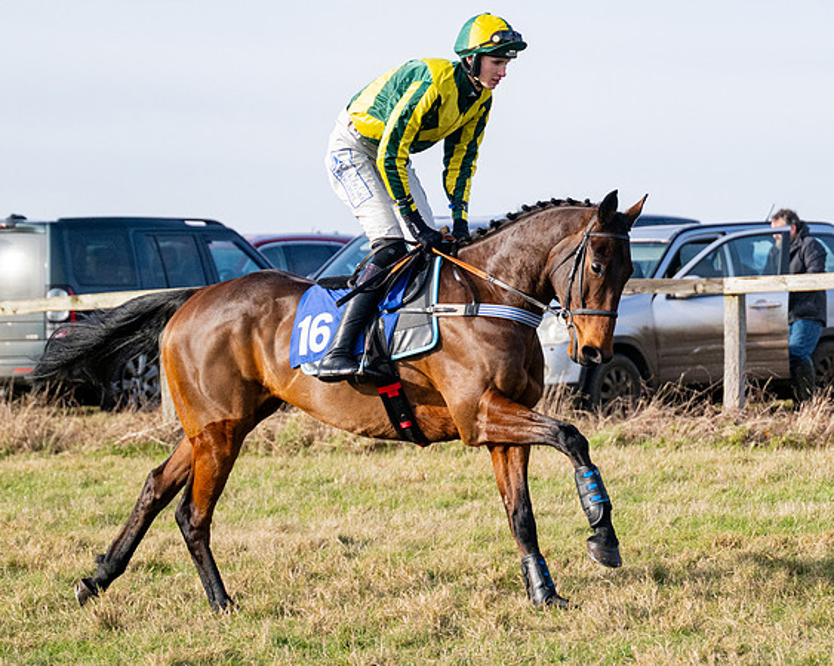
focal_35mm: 209
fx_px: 5146
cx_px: 558
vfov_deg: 7.4
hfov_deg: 9.3
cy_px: 372
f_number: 4
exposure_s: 1/4000
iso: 400
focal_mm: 110
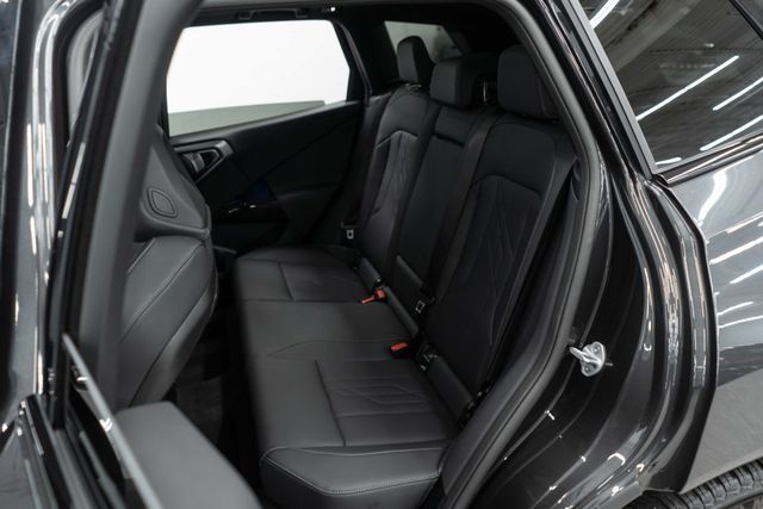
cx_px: 382
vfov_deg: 46.4
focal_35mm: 28
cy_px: 254
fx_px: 594
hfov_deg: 65.5
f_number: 3.2
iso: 640
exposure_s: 1/40
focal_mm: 28
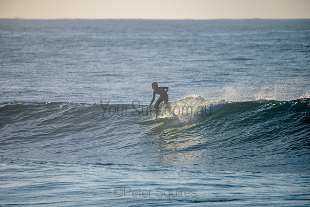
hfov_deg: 4.1
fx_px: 4306
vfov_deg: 2.8
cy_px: 104
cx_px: 155
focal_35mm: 500
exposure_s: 1/2000
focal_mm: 500
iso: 160
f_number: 5.6
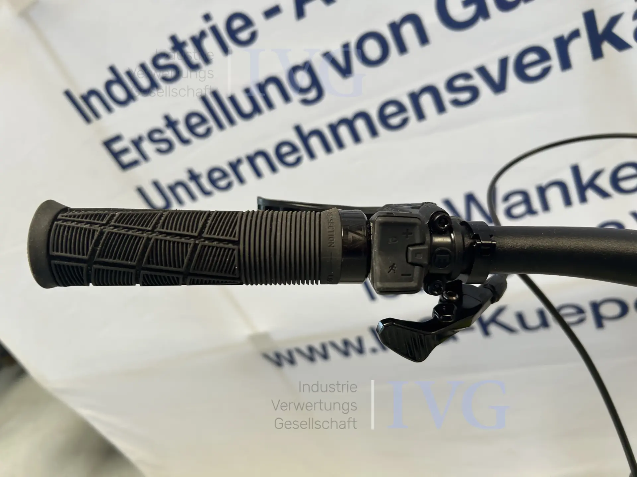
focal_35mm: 26
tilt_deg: -24.6
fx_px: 478
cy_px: 238
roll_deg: +27.8
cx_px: 318
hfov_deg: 67.3
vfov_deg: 53.1
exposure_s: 1/121
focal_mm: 5.7
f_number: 1.5
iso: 40
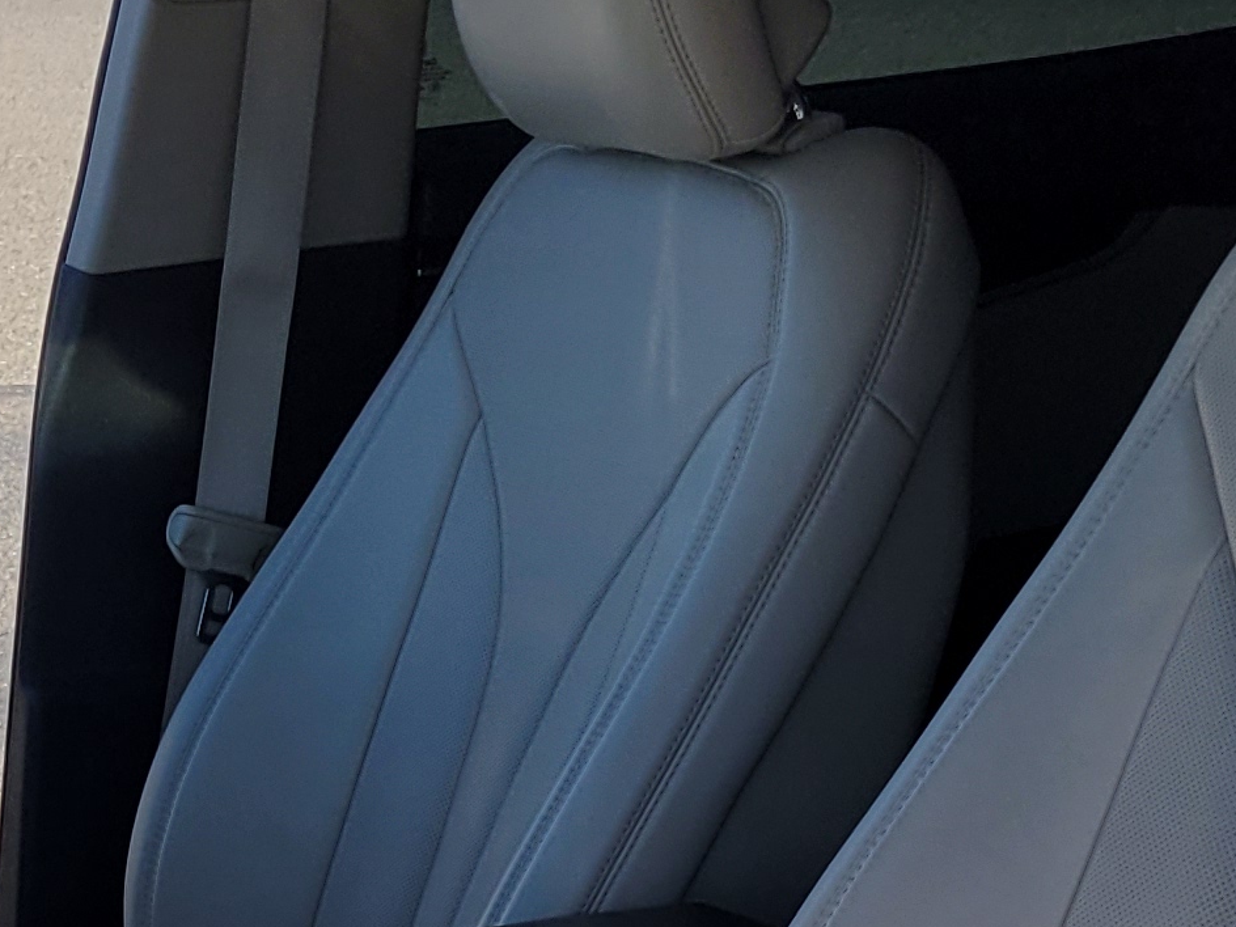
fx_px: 3963
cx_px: 402
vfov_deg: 12.8
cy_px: 1260
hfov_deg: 17.7
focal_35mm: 111
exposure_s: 1/1550
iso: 40
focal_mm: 5.4
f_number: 1.8
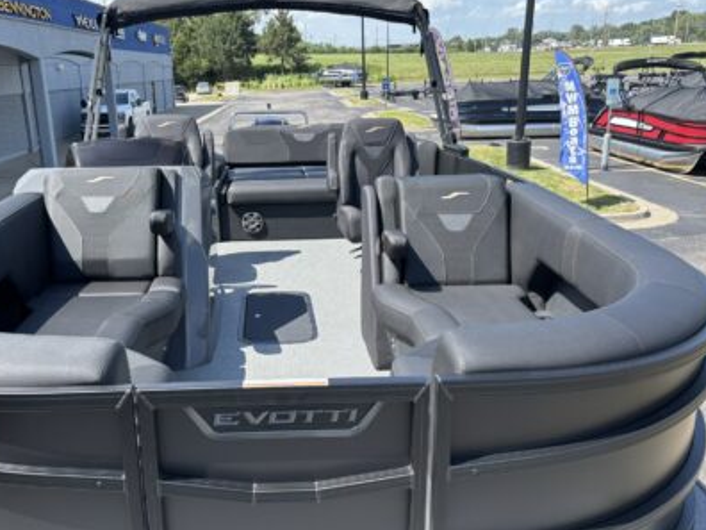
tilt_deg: -19.5
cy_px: 289
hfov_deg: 52.3
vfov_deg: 40.7
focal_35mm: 35
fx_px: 714
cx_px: 284
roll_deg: +2.9
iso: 50
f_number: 1.6
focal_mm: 5.96
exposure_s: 1/1126
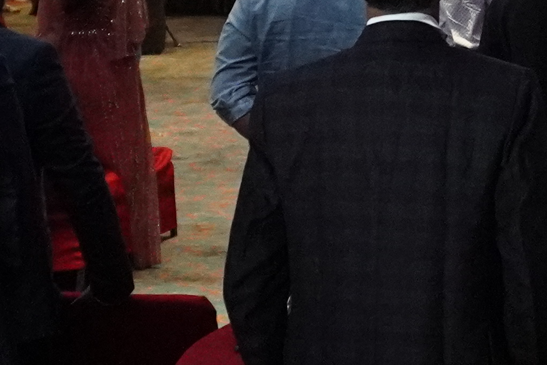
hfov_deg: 14.1
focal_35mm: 141
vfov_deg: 9.4
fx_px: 2143
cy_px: -195
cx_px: 679
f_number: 3.5
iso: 5000
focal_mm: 16
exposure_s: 1/160
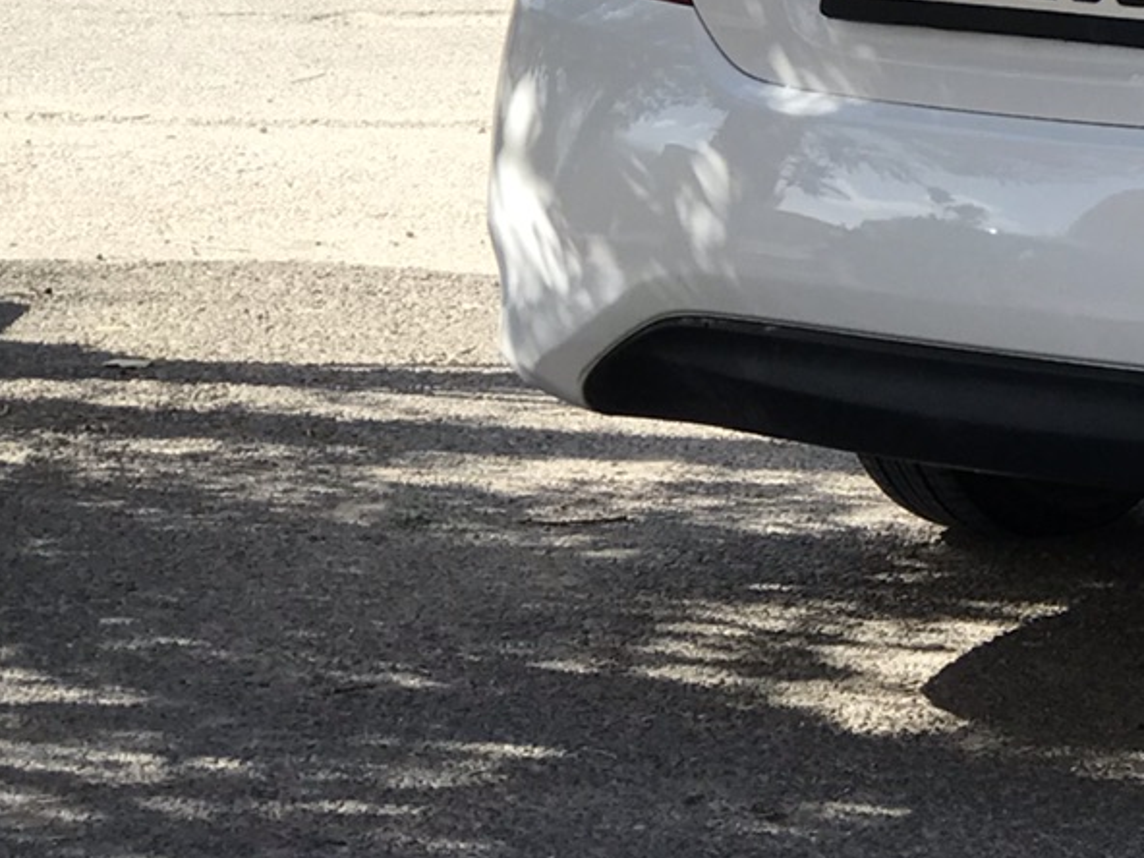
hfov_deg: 10.4
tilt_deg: -10.3
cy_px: 128
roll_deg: -4.7
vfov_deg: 8.0
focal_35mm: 185
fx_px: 6114
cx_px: 1654
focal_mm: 6.6
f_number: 2.8
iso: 20
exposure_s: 1/424
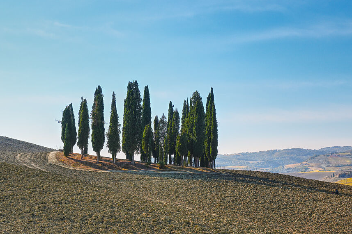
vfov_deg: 21.6
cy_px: 126
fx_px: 616
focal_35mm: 63
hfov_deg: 31.8
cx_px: 144
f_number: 7.1
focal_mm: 30
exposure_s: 1/500
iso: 100
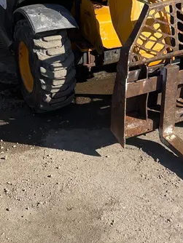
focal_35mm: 57
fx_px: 401
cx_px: 154
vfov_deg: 31.5
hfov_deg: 25.1
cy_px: 8
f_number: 1.6
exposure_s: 1/4016
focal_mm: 5.1
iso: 50
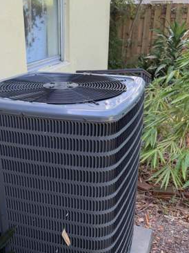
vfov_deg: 44.7
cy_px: 148
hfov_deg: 34.1
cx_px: 72
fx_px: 306
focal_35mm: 42
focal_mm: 6.76
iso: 64
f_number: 1.78
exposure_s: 1/121
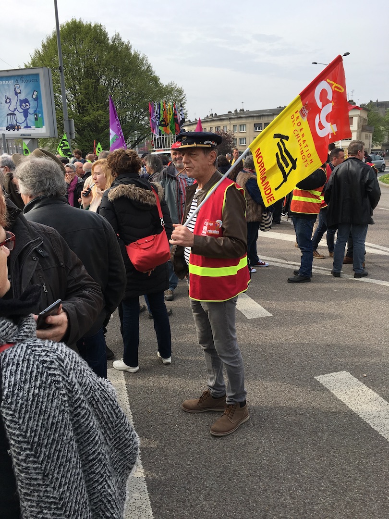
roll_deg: +1.2
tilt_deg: -13.0
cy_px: 260
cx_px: 194
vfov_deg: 61.7
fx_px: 435
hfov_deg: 48.2
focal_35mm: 29
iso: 25
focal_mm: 4.15
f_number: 2.2
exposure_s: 1/739
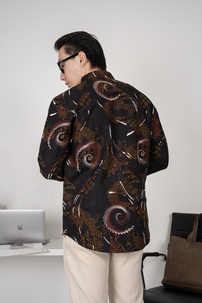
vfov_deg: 42.0
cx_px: 101
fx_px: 395
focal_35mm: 47
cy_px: 152
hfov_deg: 28.7
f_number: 10
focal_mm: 46.9
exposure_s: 1/160
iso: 160
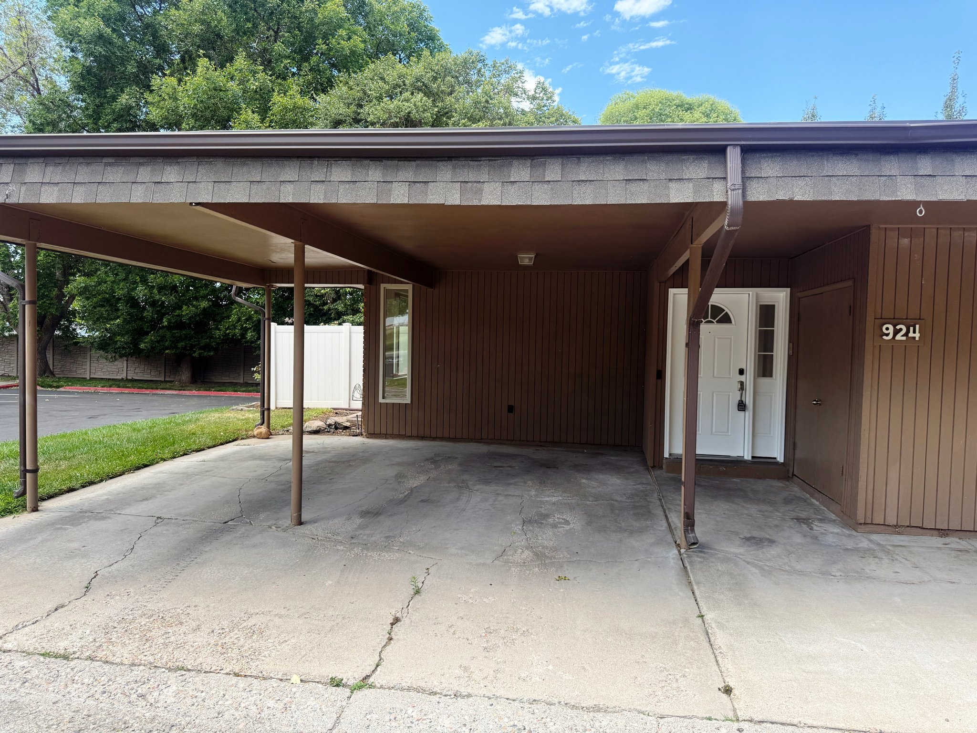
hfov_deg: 71.6
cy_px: 366
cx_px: 488
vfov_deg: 56.8
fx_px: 677
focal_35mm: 24
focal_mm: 6.76
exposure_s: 1/1250
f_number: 1.78
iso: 100
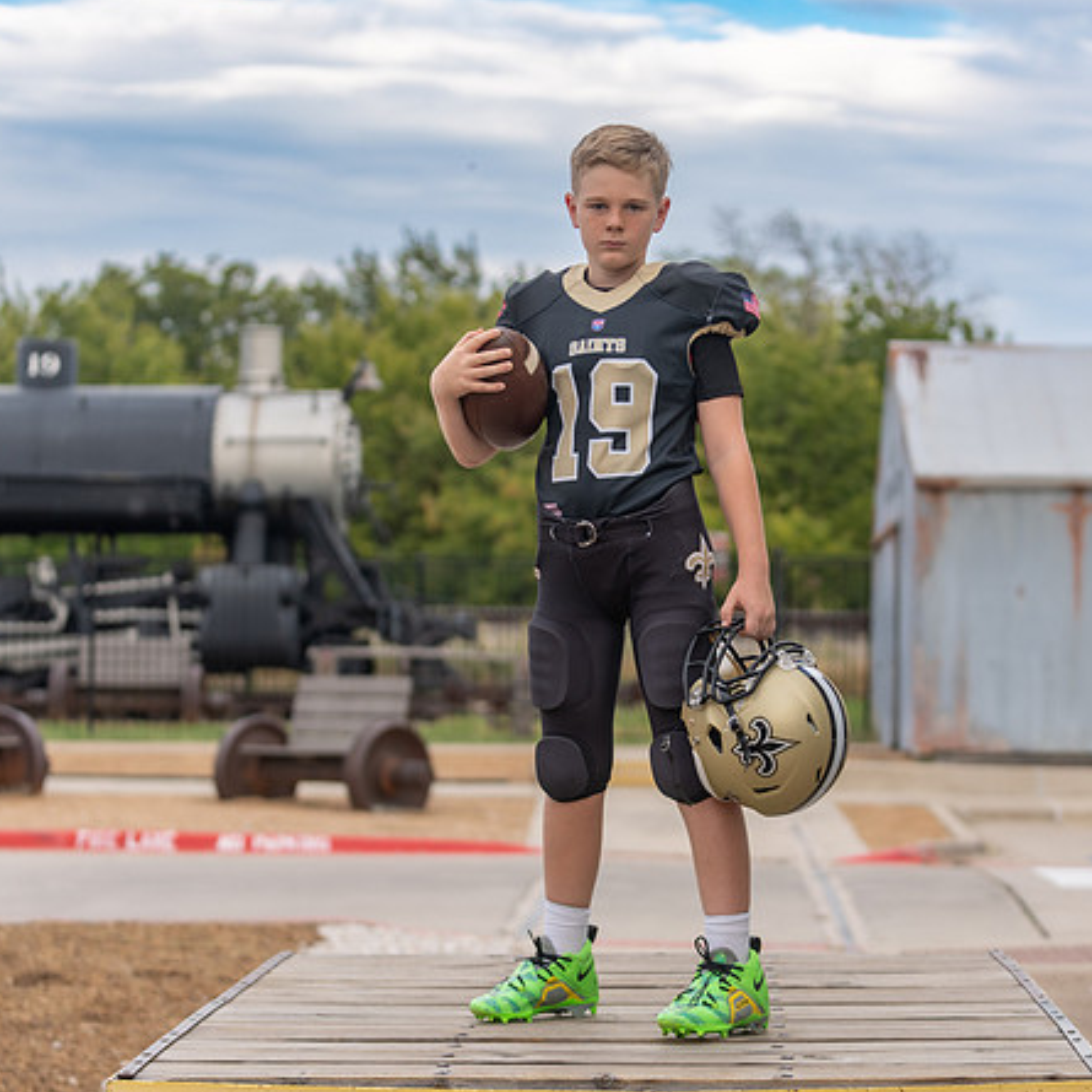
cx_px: 629
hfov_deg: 18.1
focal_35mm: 96
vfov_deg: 18.1
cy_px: 547
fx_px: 3426
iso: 100
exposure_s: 1/500
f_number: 2.8
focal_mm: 70
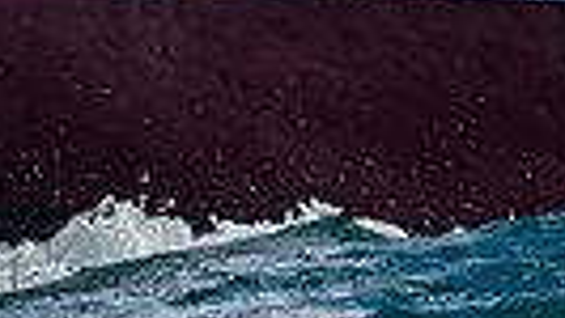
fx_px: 18184
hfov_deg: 1.8
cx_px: -38
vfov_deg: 1.0
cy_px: -358
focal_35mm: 1213
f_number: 6.3
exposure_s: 1/1000
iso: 160
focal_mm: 165
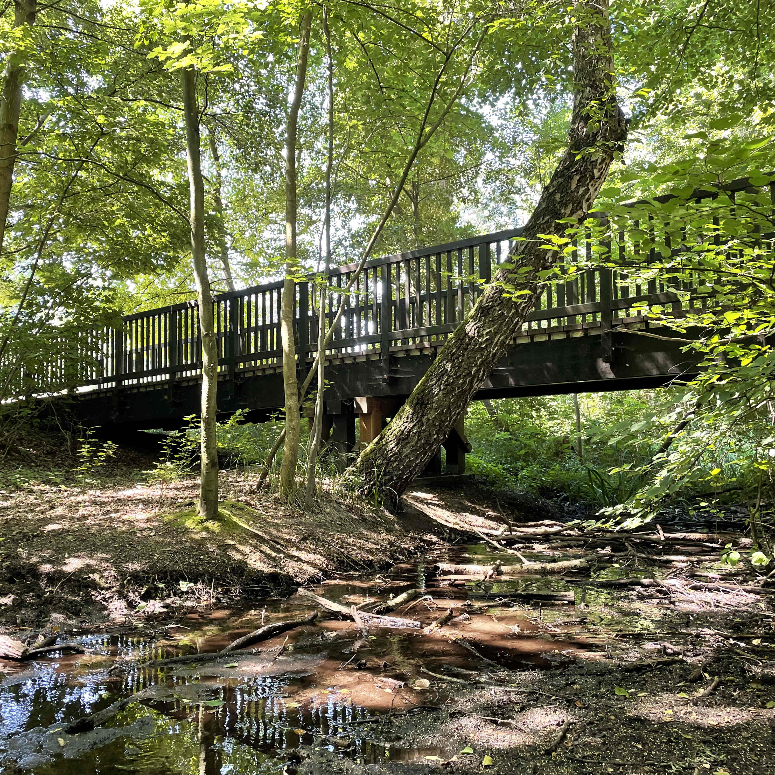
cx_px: 316
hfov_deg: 52.2
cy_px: 384
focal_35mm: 31
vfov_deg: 52.5
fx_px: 785
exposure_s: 1/121
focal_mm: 4.2
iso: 125
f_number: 1.6
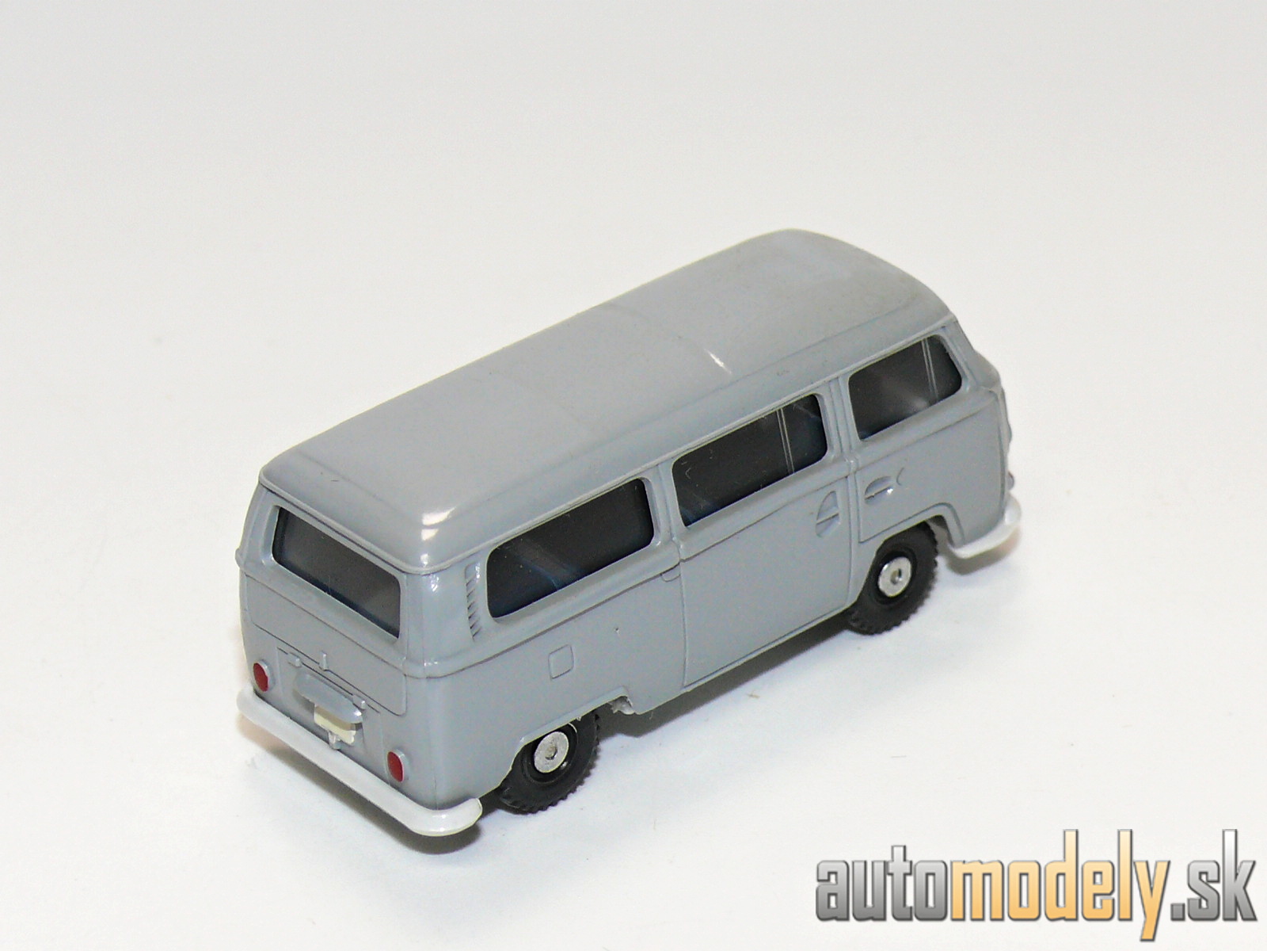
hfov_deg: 15.8
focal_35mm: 125
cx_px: 634
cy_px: 476
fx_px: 4575
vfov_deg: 11.9
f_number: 4
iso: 100
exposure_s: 1/30
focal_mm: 14.8
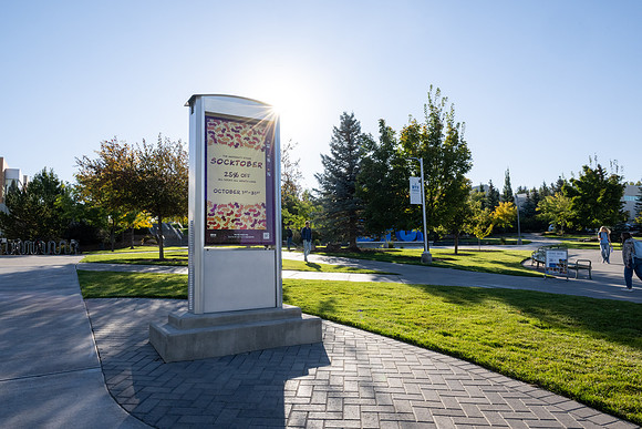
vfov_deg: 53.2
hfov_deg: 73.7
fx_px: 428
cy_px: 214
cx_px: 321
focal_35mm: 24
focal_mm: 24
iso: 800
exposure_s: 1/250
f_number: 18
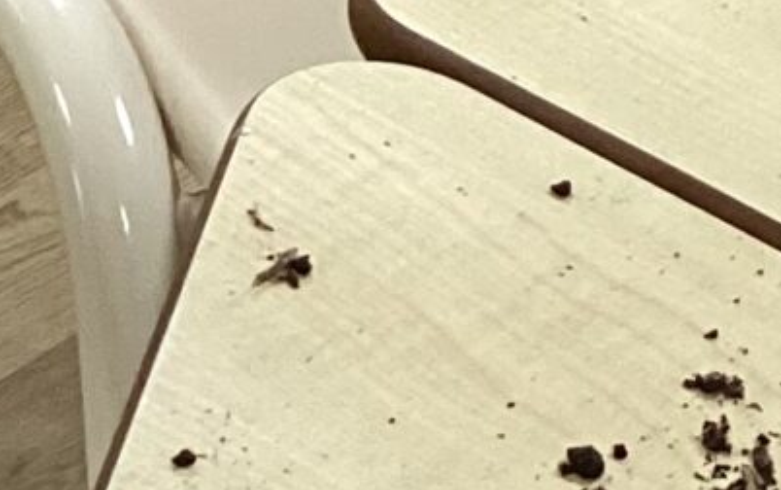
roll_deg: -1.1
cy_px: 371
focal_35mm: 209
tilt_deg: -38.1
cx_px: -200
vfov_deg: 6.3
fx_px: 4452
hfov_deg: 9.9
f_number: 2.4
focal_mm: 3.3
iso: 200
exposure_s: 1/50
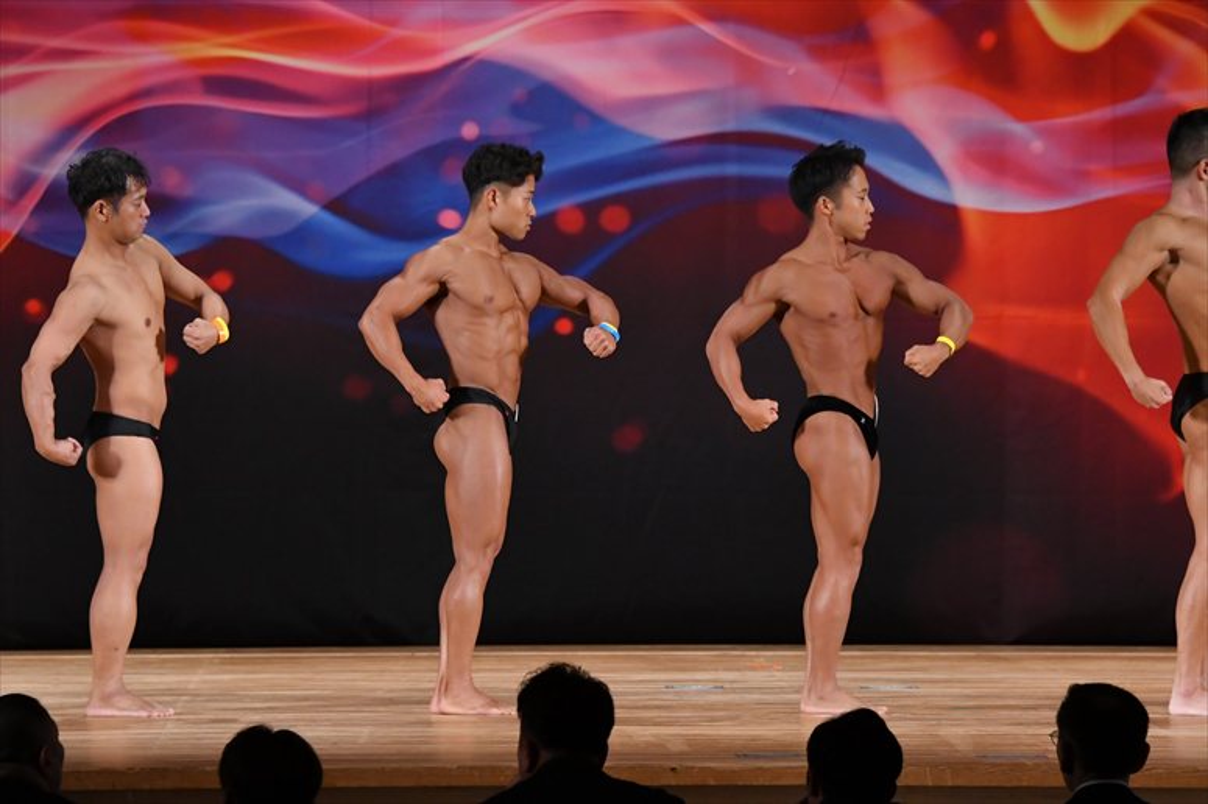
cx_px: 604
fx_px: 6775
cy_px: 402
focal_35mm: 202
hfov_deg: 10.2
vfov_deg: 6.8
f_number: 5.6
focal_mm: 135
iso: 3200
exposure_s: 1/400
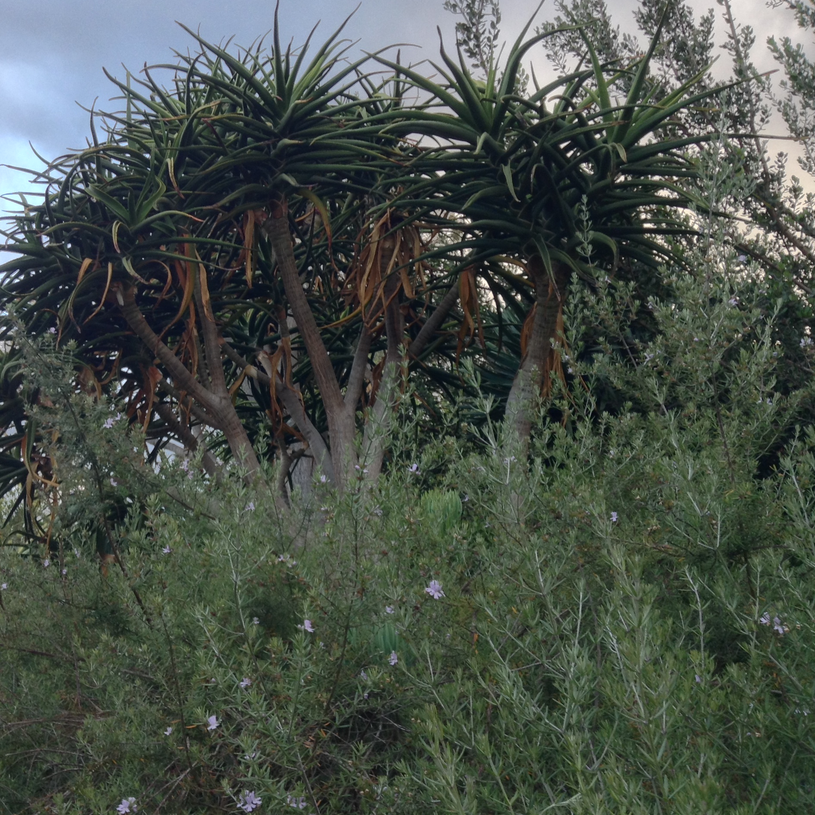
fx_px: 1065
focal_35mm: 40
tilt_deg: +15.2
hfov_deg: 41.5
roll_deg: -1.1
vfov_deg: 41.9
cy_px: 401
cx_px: 290
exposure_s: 1/40
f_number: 2.4
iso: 25
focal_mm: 3.3
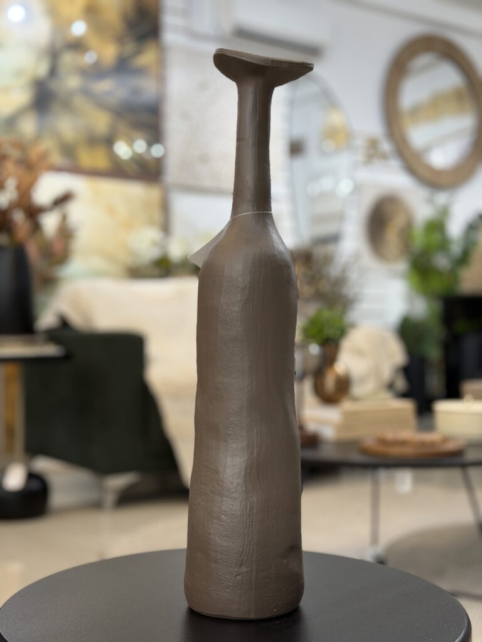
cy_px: 321
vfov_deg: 39.7
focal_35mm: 48
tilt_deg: -0.4
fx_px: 891
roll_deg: +0.3
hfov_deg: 30.3
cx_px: 241
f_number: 1.78
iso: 100
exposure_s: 1/60
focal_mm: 6.76
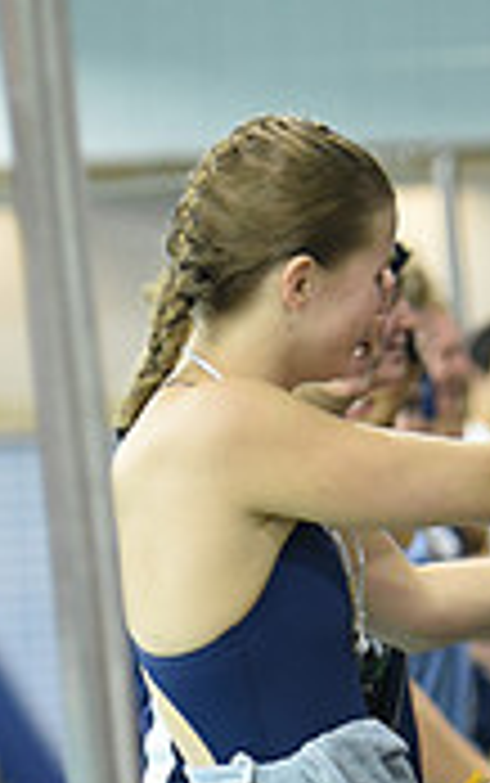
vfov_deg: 5.8
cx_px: 632
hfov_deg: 3.7
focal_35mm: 356
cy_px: 1102
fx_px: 7594
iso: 3200
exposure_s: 1/400
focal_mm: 105
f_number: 2.8
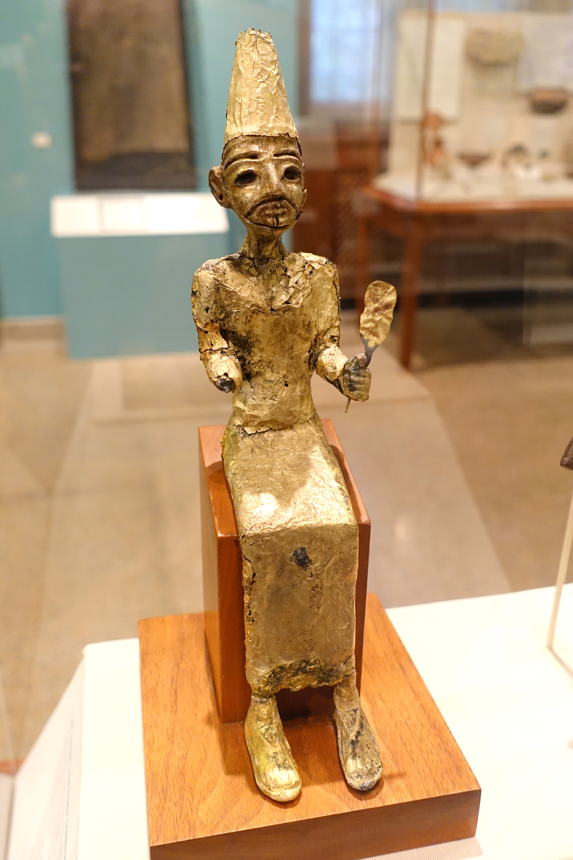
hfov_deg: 43.6
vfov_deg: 61.9
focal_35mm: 30
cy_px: 430
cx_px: 286
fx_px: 716
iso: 640
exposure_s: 1/30
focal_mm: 11
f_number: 2.5
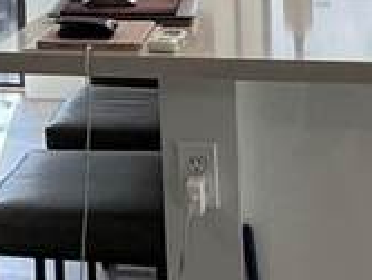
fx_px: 1152
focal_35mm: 107
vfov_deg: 12.9
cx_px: -11
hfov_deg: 17.8
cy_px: -182
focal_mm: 2.22
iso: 100
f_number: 2.2
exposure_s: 1/120
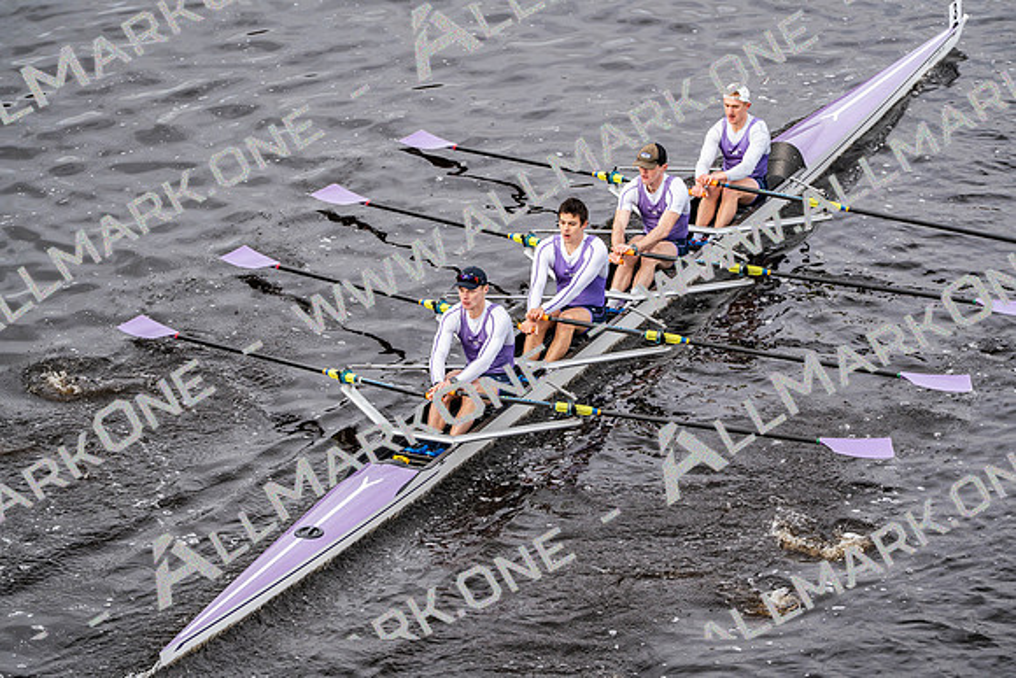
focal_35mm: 200
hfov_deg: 10.3
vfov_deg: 6.9
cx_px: 508
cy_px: 339
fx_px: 5646
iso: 320
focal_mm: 200
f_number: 2.8
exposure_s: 1/2000
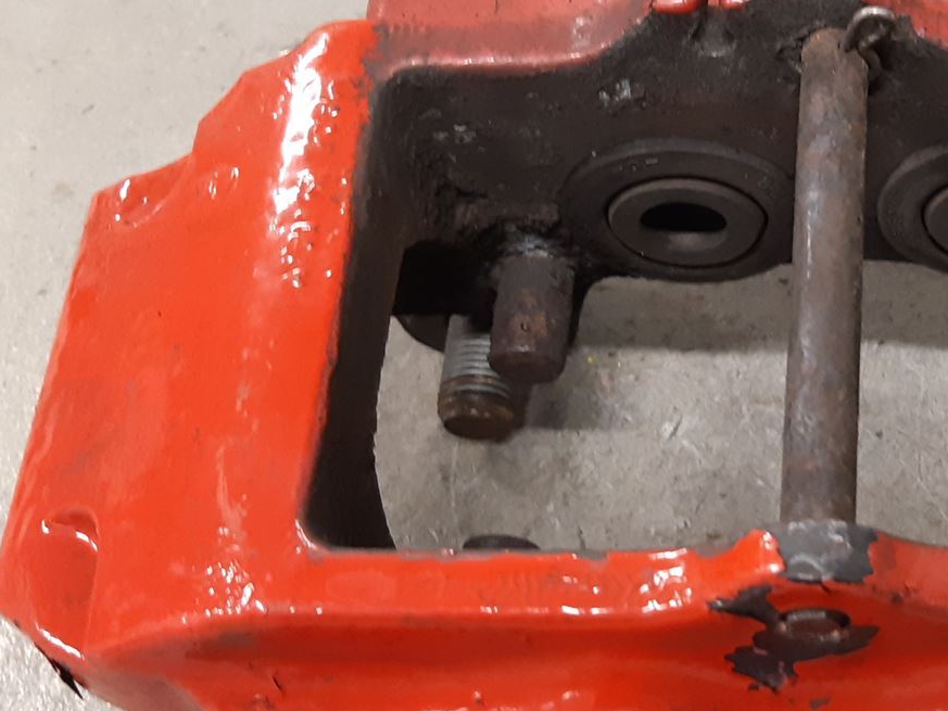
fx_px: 1671
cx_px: 809
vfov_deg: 24.0
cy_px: 389
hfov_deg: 30.6
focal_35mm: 61
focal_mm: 3.93
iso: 200
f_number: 1.7
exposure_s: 1/33
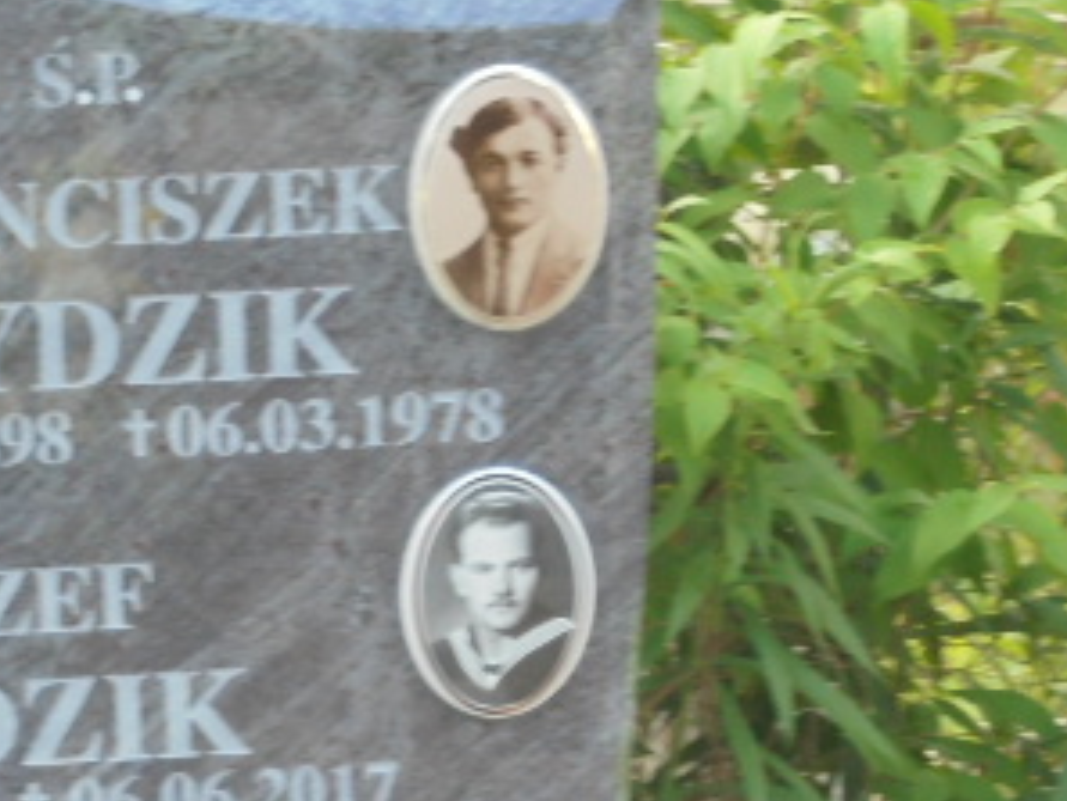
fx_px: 5520
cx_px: 0
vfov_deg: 8.3
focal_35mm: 179
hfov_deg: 10.9
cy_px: 776
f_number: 6.7
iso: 160
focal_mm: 14.9
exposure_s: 1/30
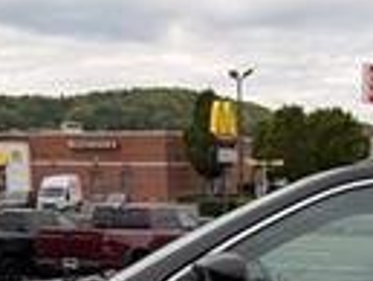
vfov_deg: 15.0
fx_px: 1014
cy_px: 371
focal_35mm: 94
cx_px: 341
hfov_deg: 20.4
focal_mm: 6.76
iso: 80
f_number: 1.78
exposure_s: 1/1585
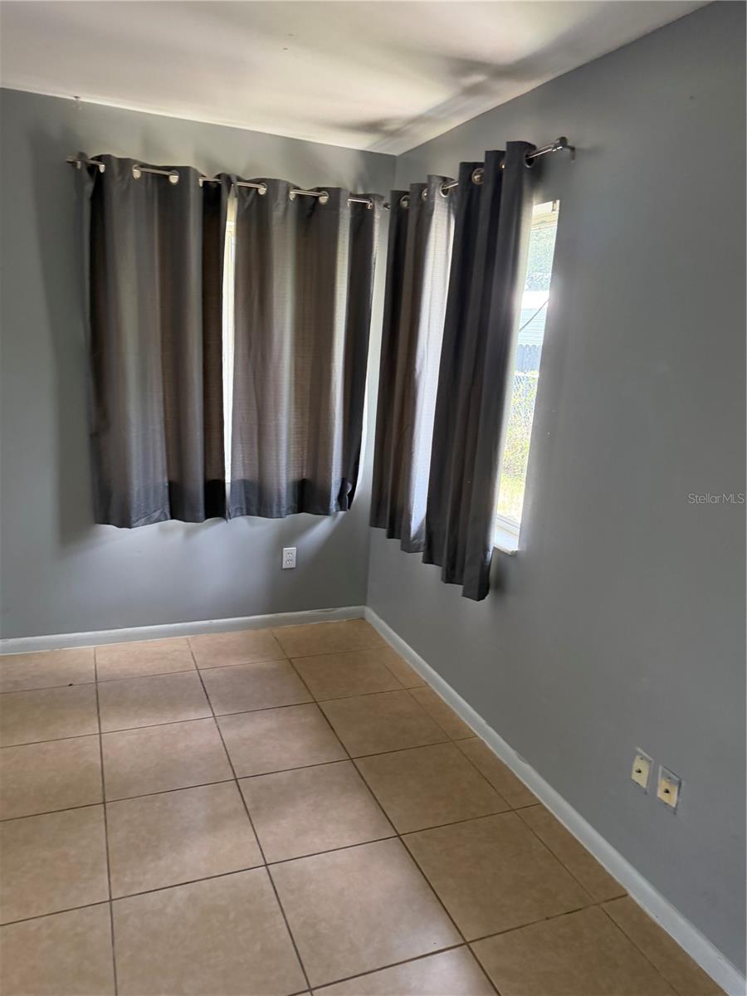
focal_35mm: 24
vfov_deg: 71.6
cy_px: 498
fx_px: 691
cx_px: 374
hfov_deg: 56.8
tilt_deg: -16.2
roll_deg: +0.4
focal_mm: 6.76
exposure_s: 1/81
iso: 200
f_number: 1.78
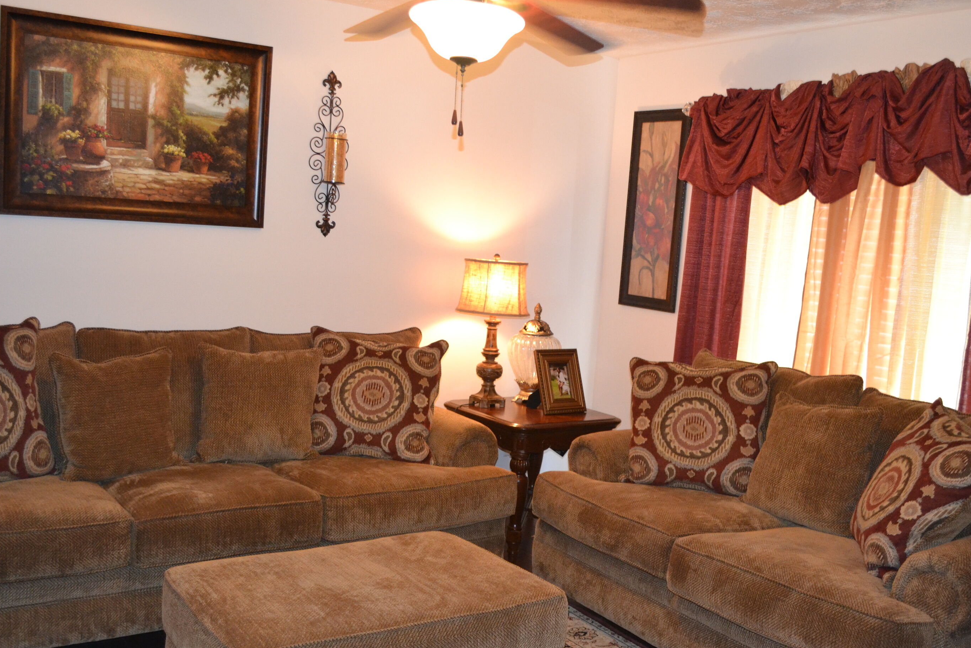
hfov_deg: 51.9
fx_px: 998
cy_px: 361
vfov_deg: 35.9
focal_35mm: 37
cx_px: 494
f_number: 3.8
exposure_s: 1/60
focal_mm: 22
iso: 2000
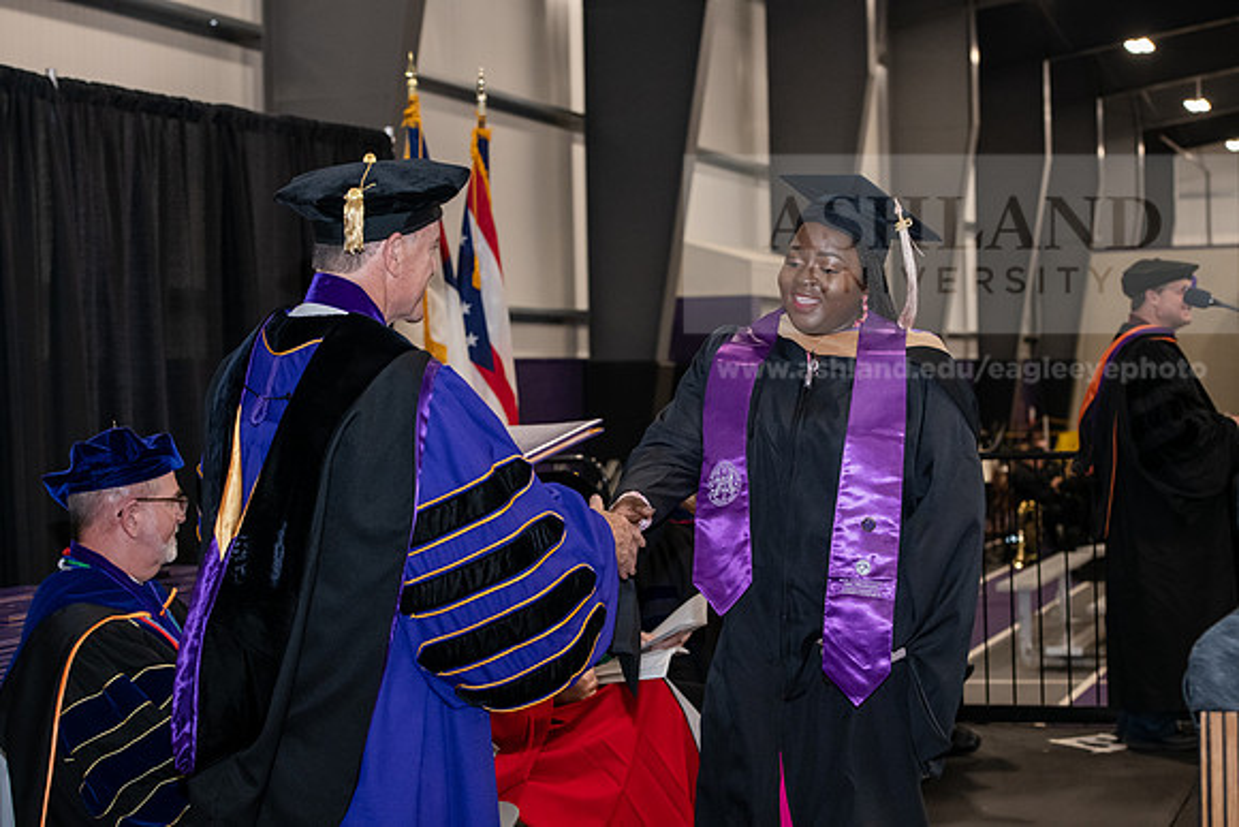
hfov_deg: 28.8
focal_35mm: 70
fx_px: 2410
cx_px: 620
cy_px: 414
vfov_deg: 19.5
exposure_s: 1/200
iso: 2500
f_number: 5.6
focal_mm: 70
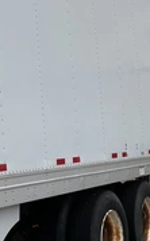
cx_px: -72
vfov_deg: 29.8
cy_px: 134
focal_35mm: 69
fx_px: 452
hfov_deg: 17.1
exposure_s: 1/1786
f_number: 1.8
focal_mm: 3
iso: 25
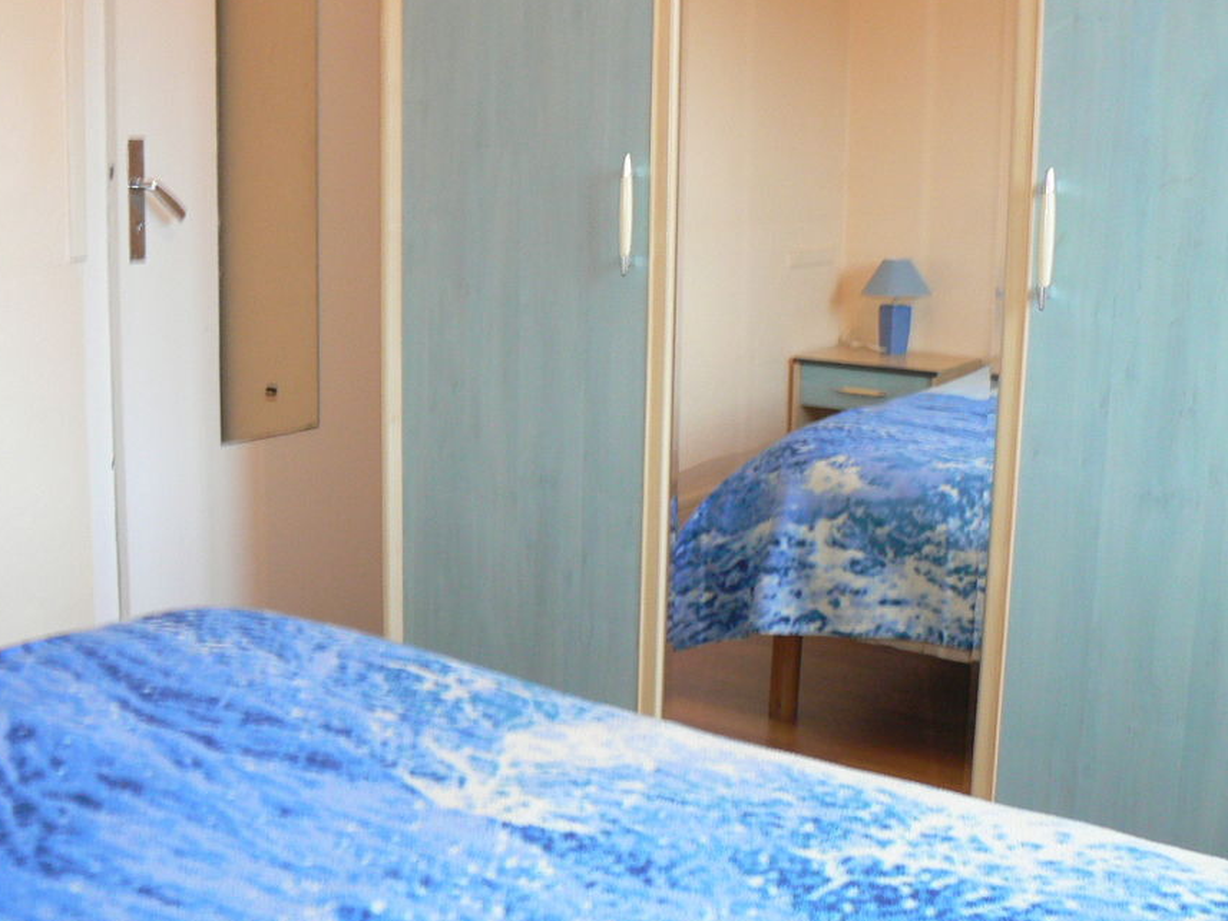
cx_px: 580
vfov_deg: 34.3
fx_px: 1490
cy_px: 391
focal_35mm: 42
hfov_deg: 44.8
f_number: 2.8
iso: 200
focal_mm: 6
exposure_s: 1/30
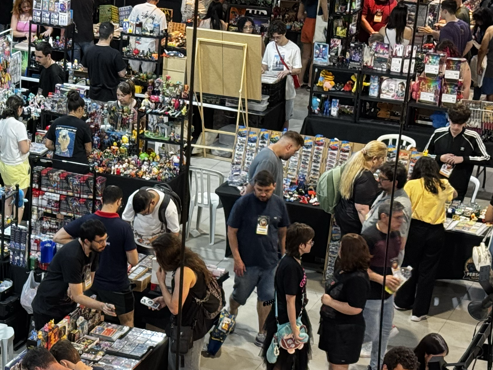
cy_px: 245
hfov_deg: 16.6
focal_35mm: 115
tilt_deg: -21.1
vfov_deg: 12.9
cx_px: -42
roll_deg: -0.4
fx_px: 1638
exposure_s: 1/60
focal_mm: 6.76
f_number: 1.78
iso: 160
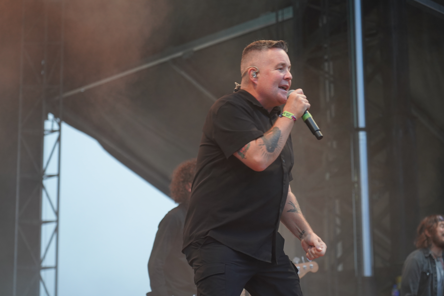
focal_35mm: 105
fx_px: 1295
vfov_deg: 13.0
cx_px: 222
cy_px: 148
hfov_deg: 19.5
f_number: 4
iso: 1000
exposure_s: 1/160
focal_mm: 105
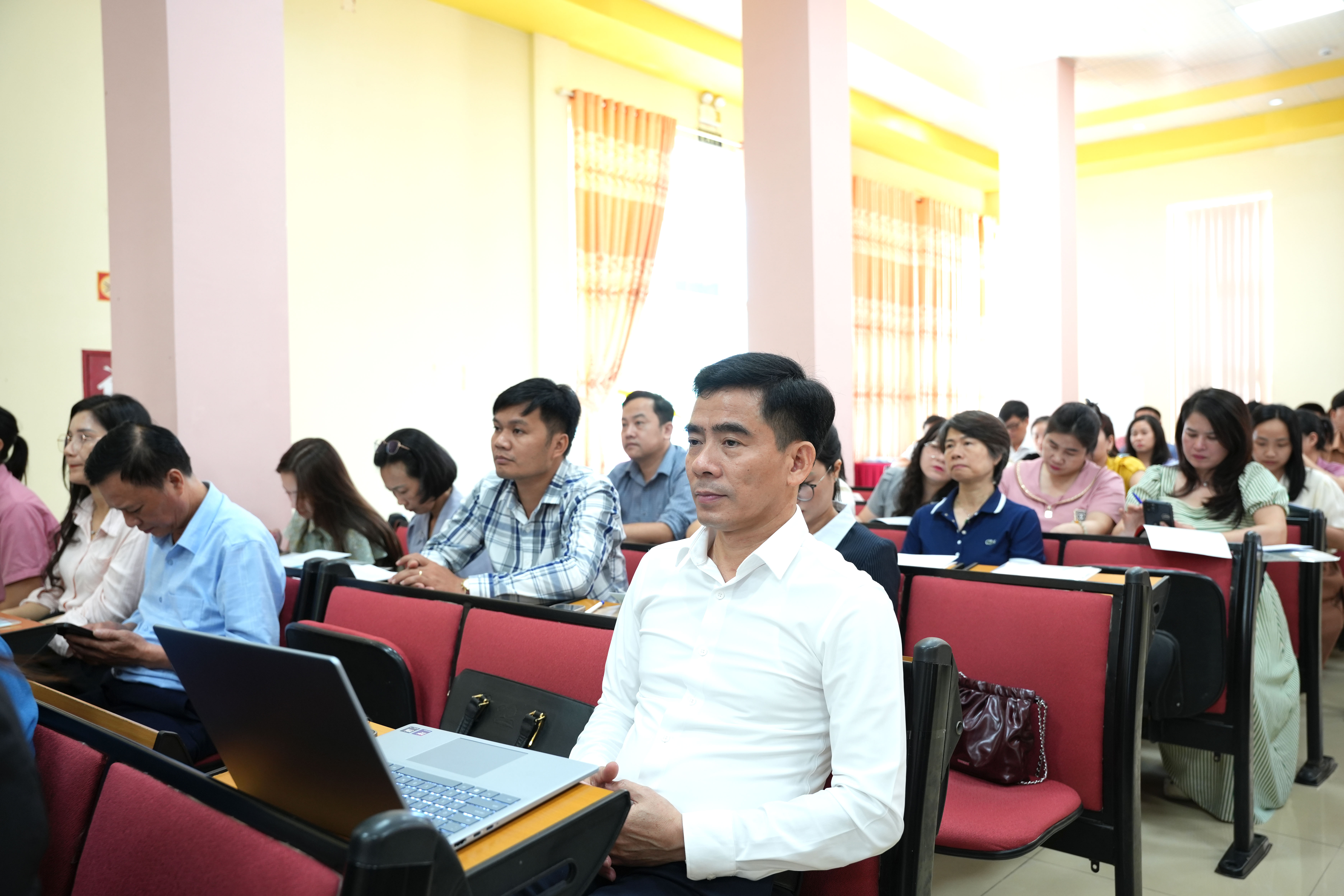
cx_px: 672
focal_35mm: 29
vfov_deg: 44.8
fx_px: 1086
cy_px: 448
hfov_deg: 63.5
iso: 800
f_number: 4
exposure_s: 1/60
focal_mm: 29.1
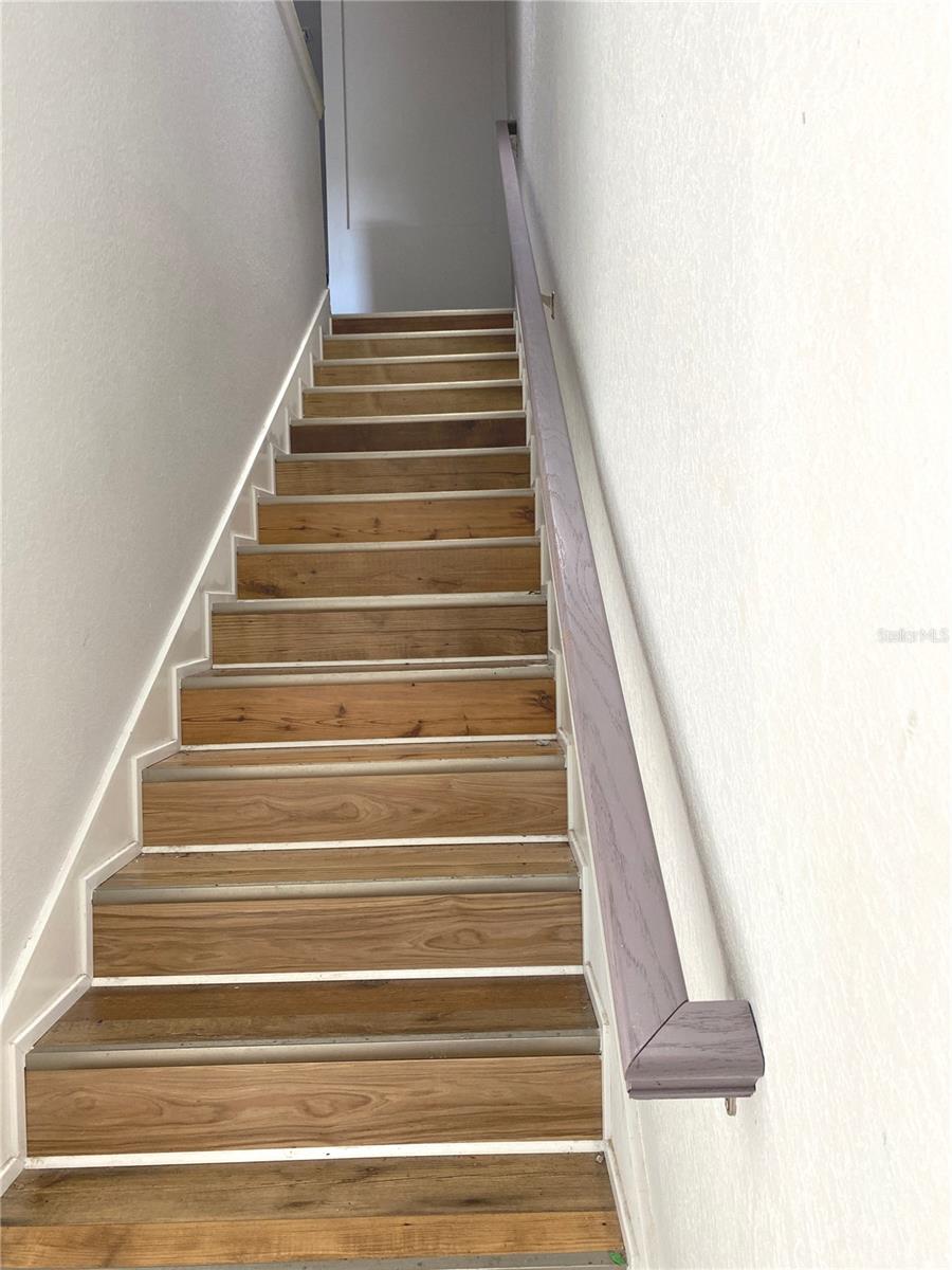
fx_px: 953
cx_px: 476
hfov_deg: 53.1
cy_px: 635
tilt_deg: -1.4
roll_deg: +1.7
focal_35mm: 26
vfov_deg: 67.3
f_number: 1.8
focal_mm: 4.25
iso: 125
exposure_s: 1/120
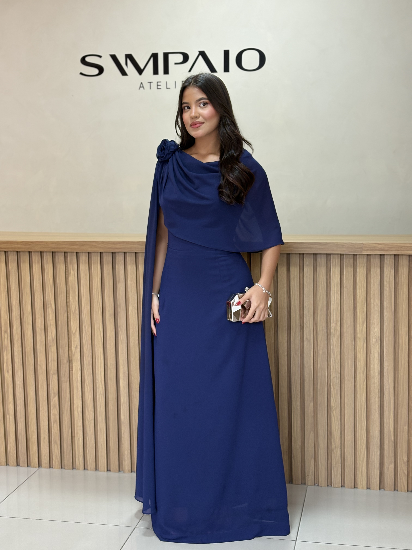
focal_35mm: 52
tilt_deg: -6.7
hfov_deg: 28.0
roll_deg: +0.6
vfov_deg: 36.8
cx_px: 206
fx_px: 825
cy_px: 275
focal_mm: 5.96
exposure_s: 1/60
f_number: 1.6
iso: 80
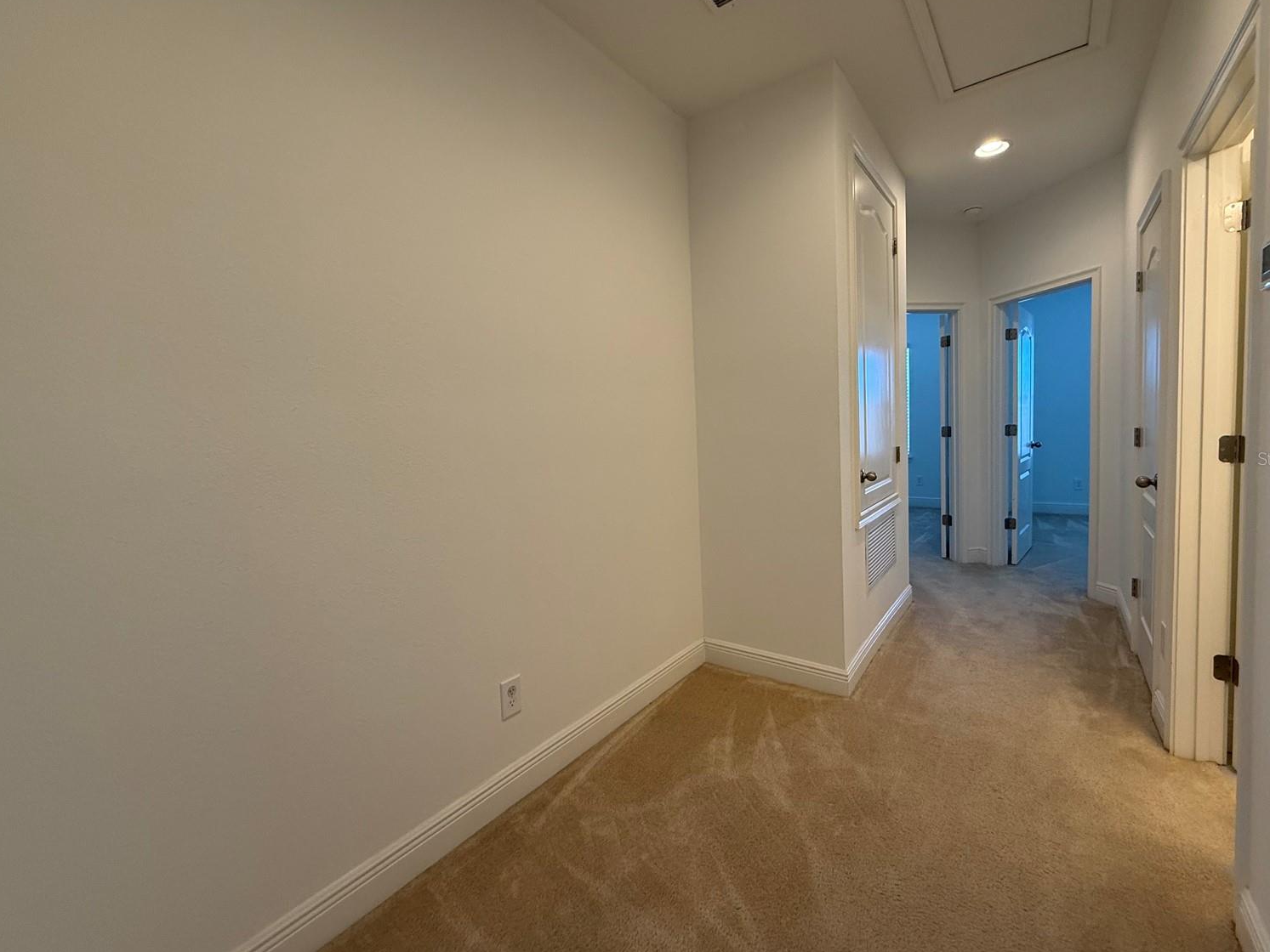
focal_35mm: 15
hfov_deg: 98.1
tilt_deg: -2.8
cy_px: 458
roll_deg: +2.5
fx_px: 550
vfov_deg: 81.7
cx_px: 658
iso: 200
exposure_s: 1/120
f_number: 2.2
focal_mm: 2.22
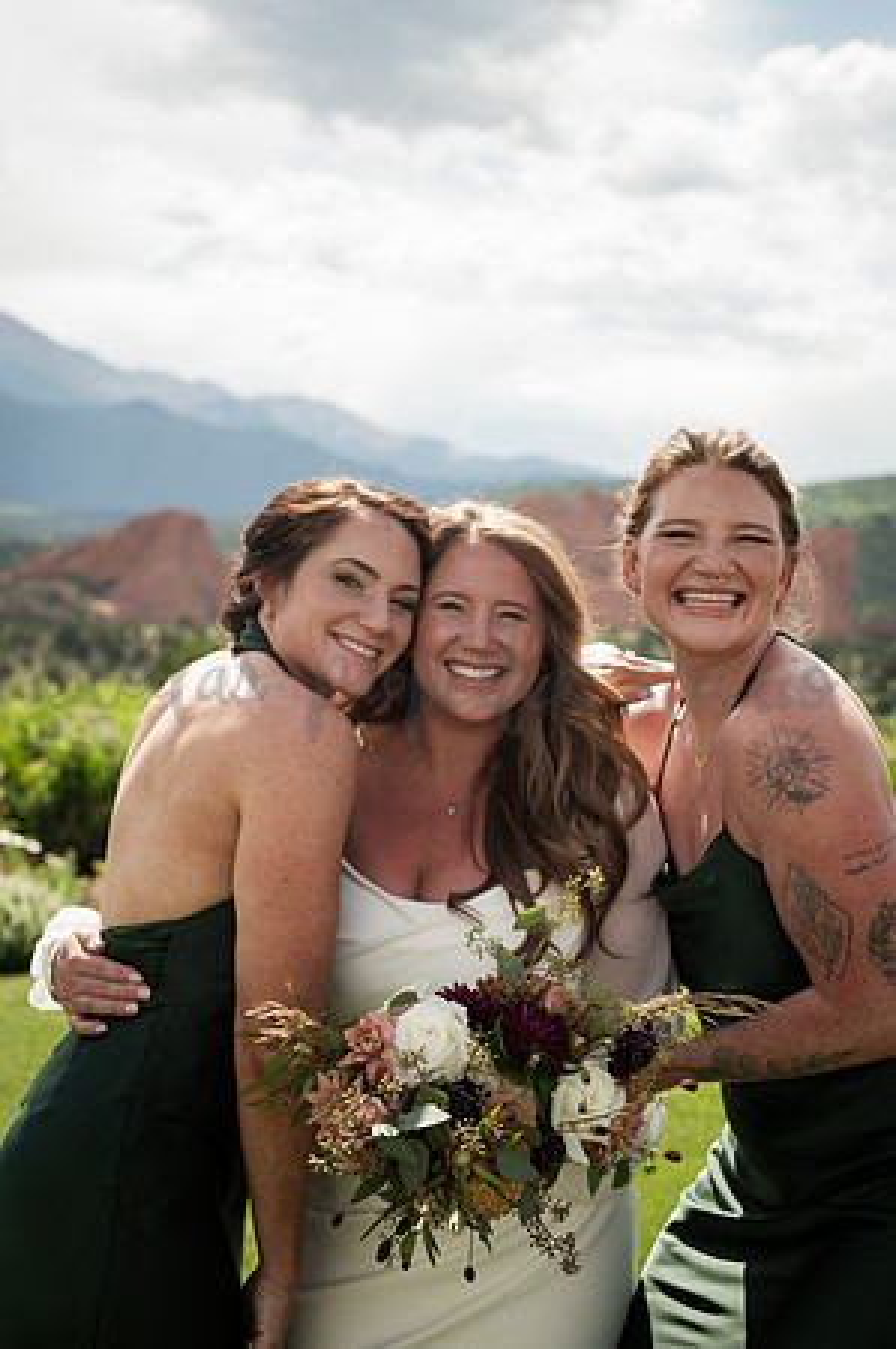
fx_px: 1871
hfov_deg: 26.9
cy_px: 674
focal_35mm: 50
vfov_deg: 39.6
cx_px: 448
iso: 100
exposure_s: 1/500
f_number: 4.5
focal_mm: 50
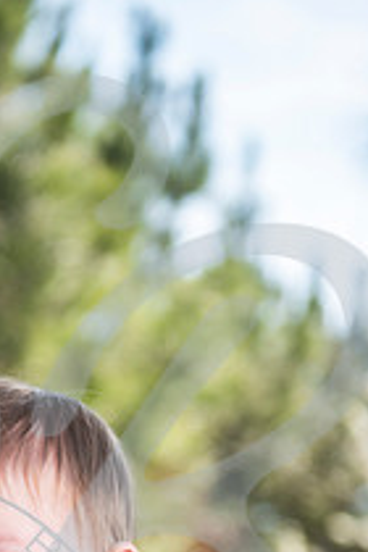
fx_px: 1641
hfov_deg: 12.7
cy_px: 518
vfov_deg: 18.7
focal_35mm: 107
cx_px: 13
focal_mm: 50
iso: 100
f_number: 2.8
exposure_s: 1/1000
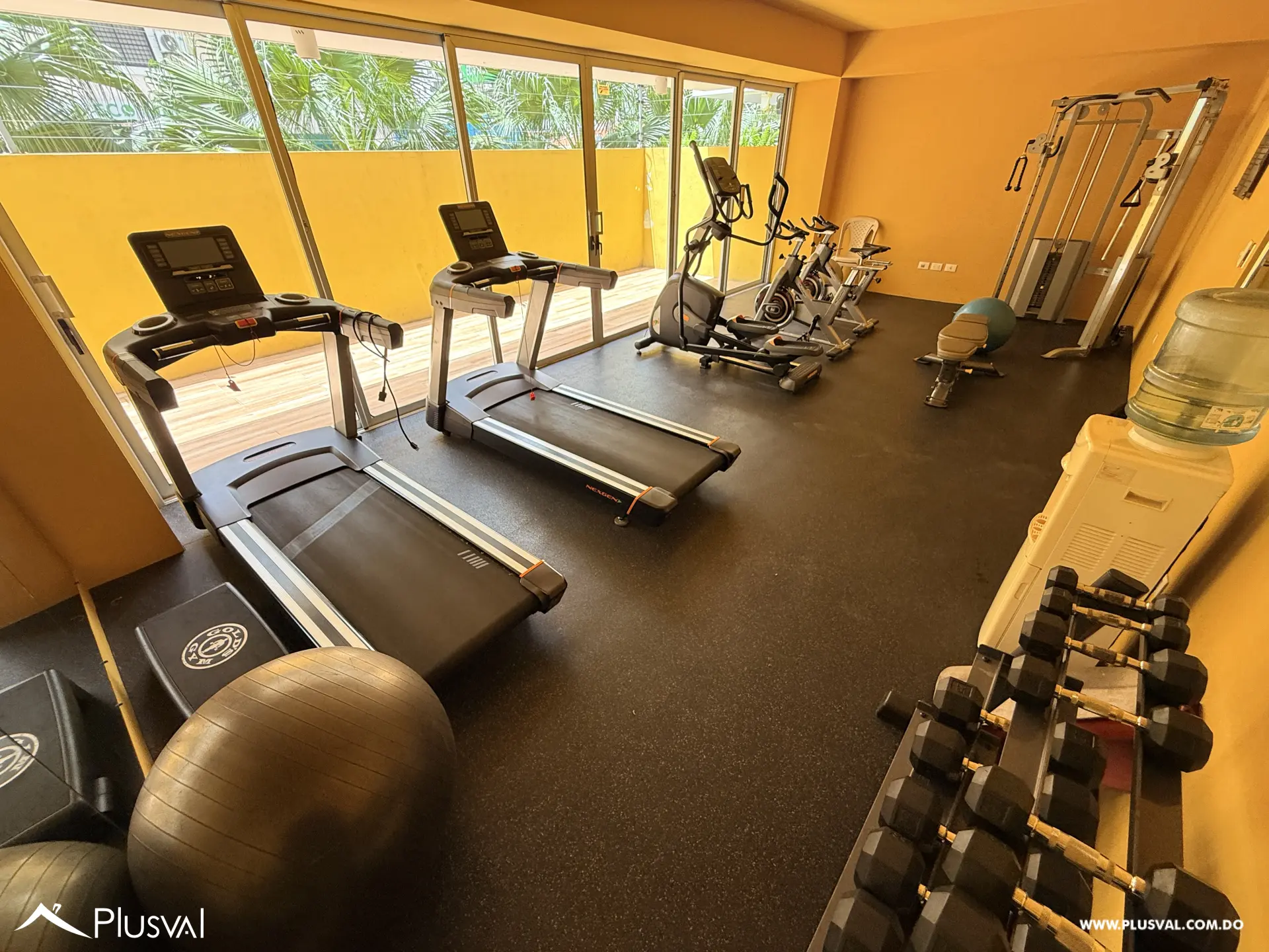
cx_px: 634
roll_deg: -0.5
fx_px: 513
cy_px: 476
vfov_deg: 85.7
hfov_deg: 102.1
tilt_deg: -31.6
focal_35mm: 14
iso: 125
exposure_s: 1/99
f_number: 2.2
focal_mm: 2.22
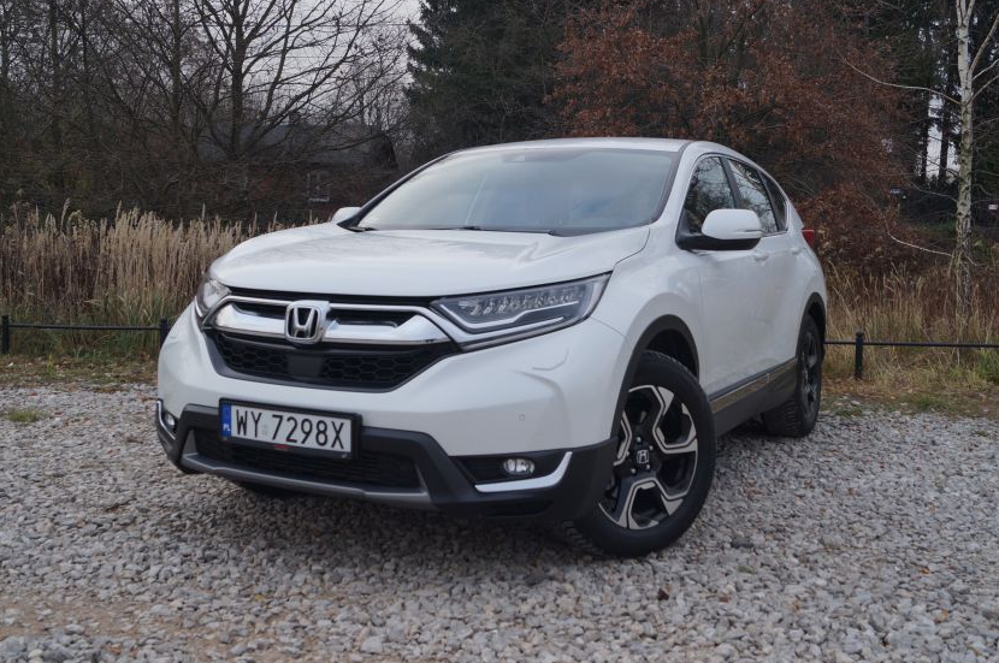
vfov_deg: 35.7
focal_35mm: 37
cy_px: 262
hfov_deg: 51.9
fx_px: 1025
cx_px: 506
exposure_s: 1/125
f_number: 5.6
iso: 100
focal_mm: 20
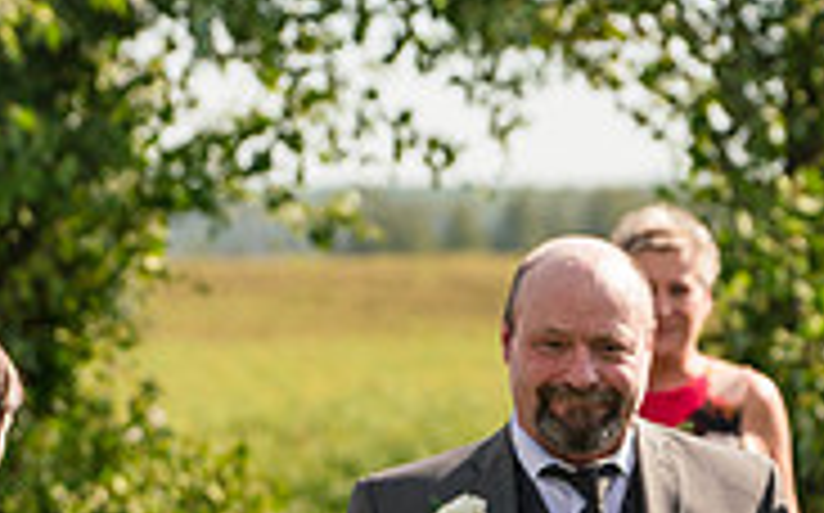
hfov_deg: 6.2
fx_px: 7606
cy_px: 754
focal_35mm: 339
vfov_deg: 3.8
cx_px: 792
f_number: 4.5
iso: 400
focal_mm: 105
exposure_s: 1/1600
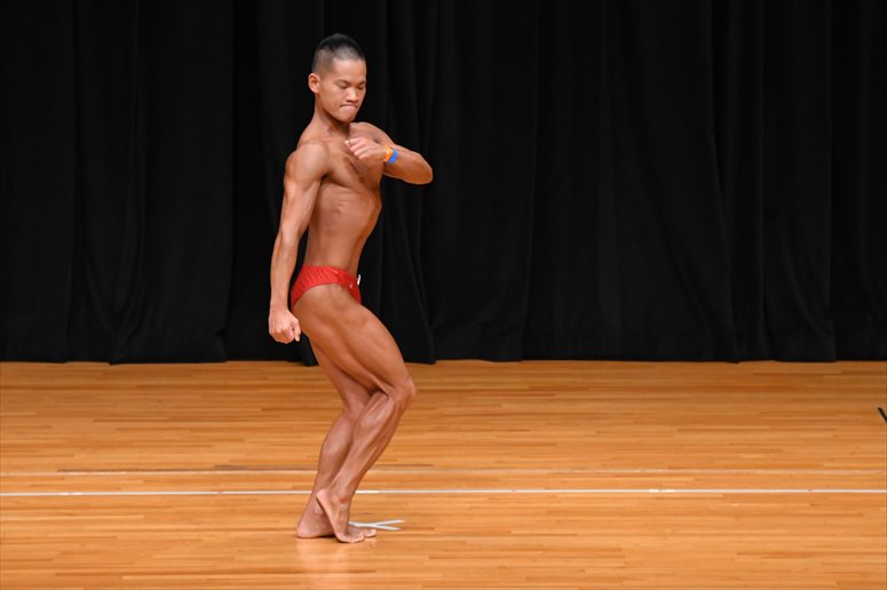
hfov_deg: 7.2
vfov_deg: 4.8
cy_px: 295
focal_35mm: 285
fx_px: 7019
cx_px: 444
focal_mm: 190
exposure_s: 1/400
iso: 3200
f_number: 5.6
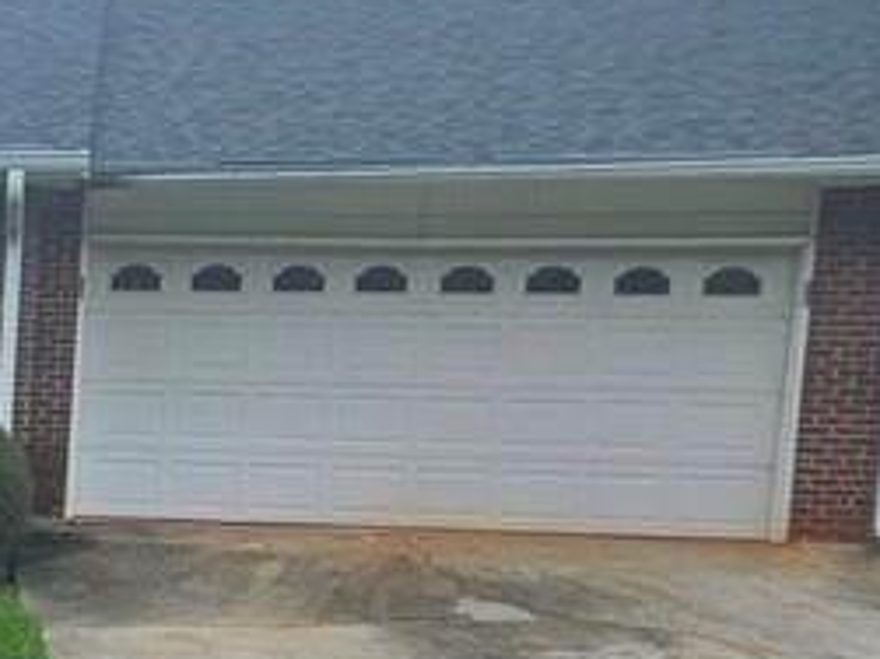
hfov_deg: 17.9
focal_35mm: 94
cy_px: 655
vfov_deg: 15.4
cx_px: -564
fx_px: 2389
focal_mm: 5.4
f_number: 1.8
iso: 25
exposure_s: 1/2000
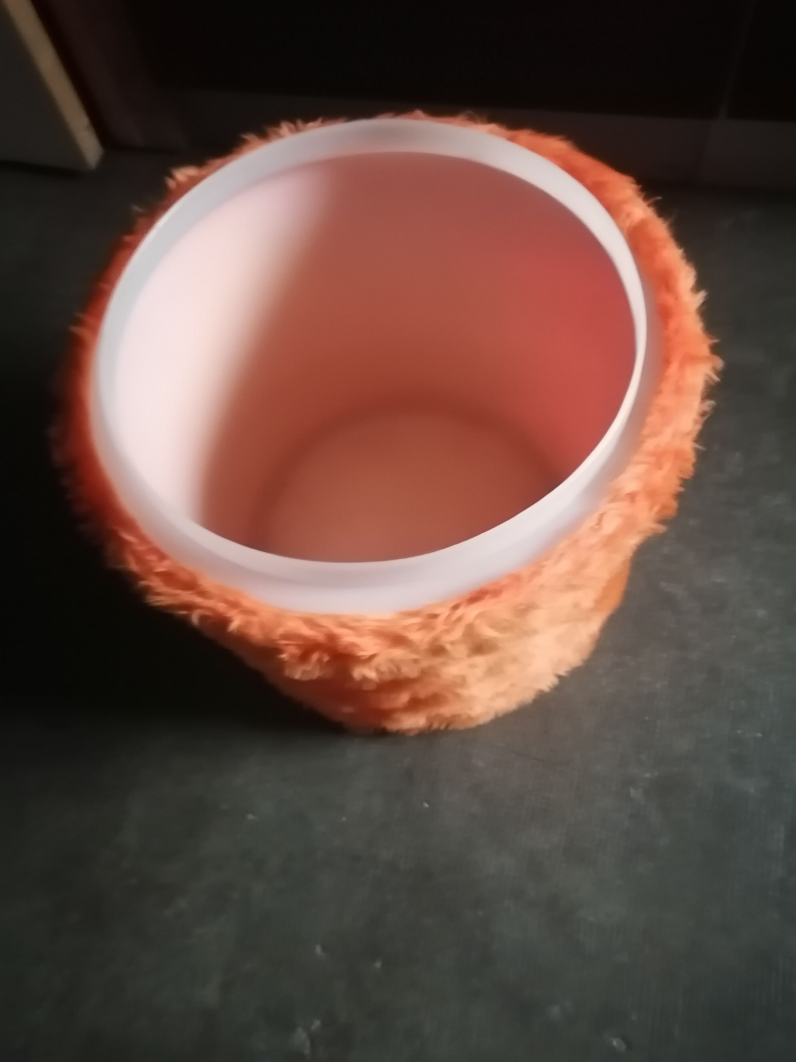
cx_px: 403
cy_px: 555
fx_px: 889
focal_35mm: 29
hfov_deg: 48.2
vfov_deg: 61.6
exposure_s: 1/20
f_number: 1.8
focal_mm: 5.3
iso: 1600
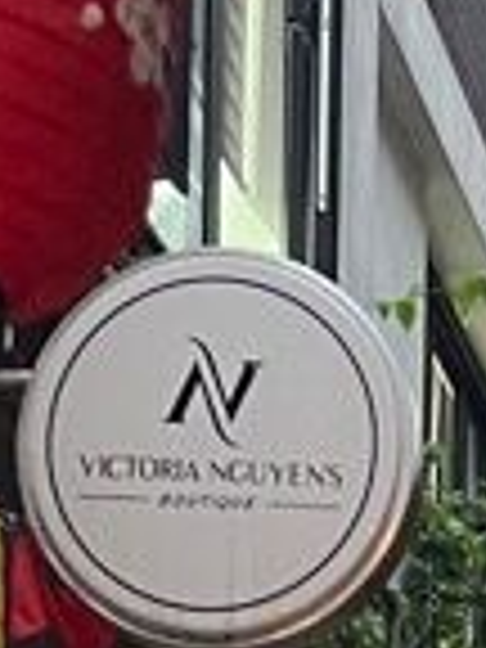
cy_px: 1665
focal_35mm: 185
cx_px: 909
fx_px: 3463
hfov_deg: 7.7
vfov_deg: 9.3
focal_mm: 5.7
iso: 400
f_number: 1.5
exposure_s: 1/33
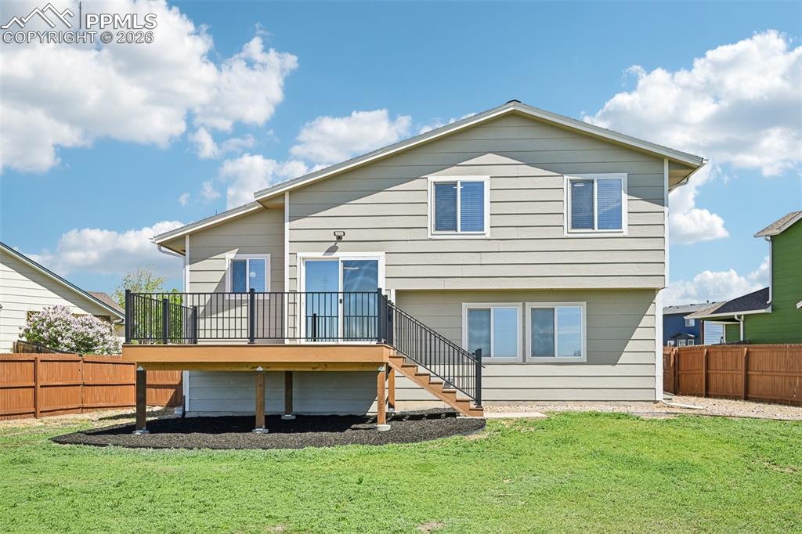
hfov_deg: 61.9
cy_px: 267
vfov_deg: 43.6
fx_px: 668
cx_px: 401
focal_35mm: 30
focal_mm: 30
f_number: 11
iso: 64
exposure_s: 1/80
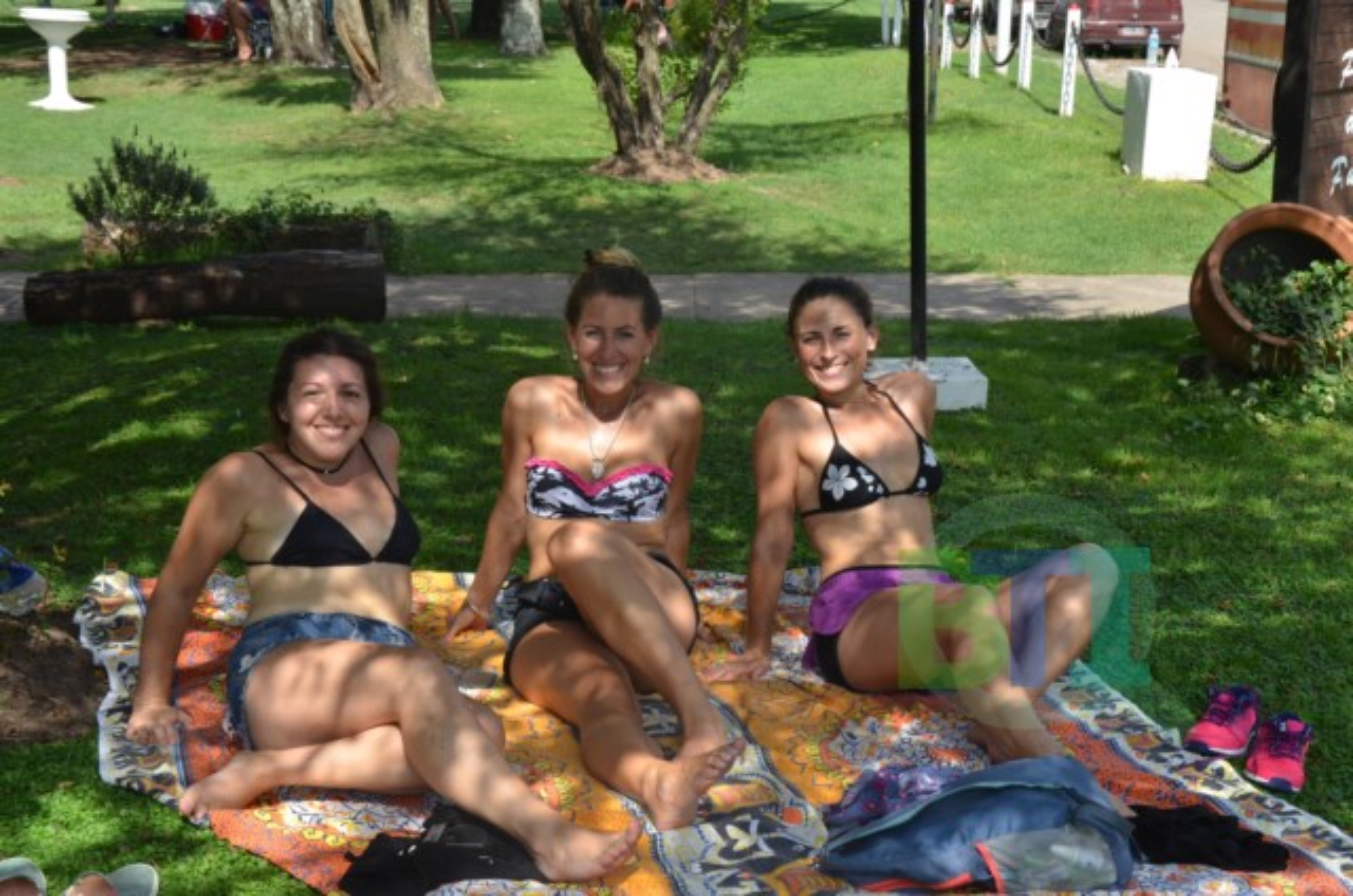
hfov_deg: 32.0
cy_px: 448
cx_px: 676
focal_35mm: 63
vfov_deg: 21.5
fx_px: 2363
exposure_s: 1/500
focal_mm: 42
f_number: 11
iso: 500
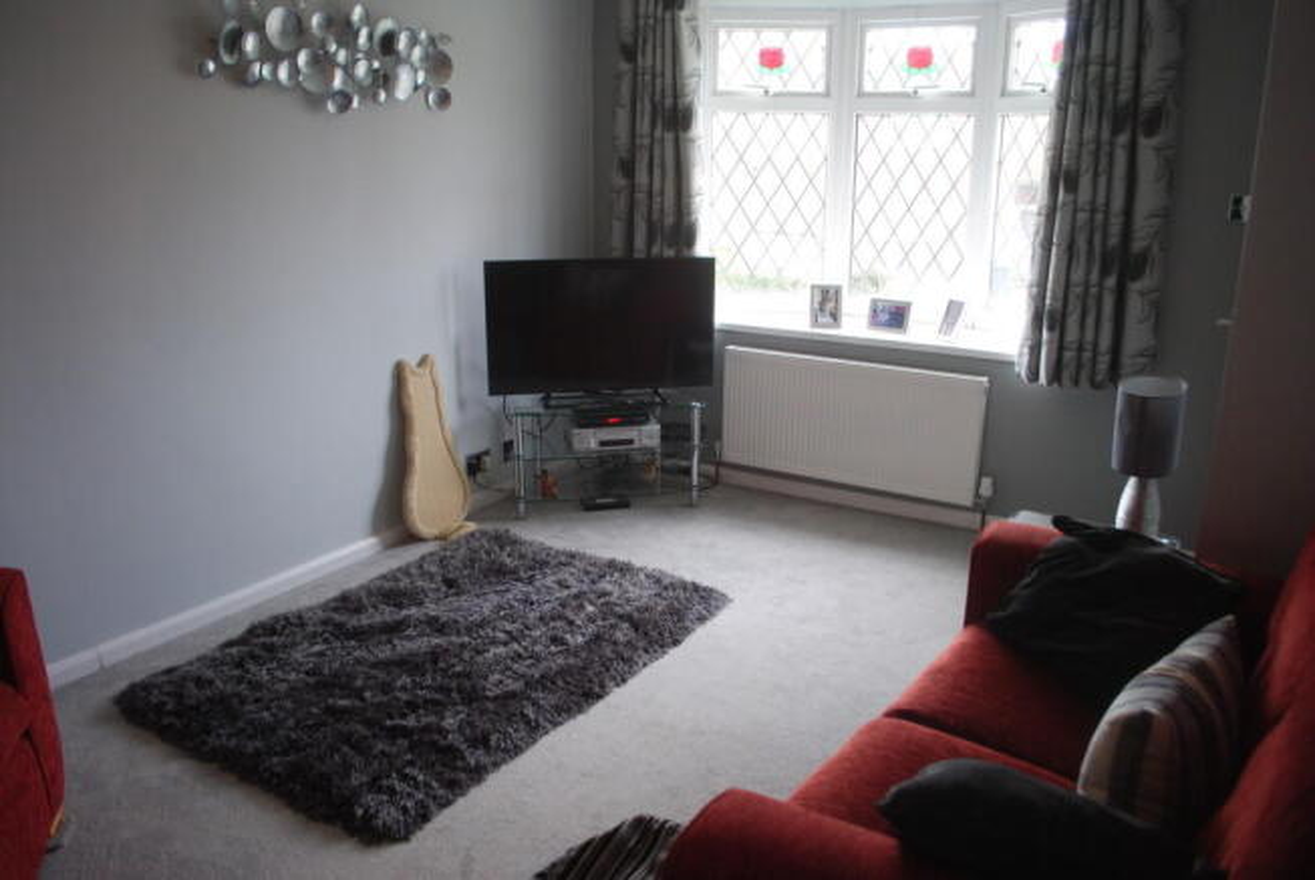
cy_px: 440
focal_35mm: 27
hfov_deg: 67.3
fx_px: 987
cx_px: 658
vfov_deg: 48.0
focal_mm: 18
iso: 360
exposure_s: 1/60
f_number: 3.5
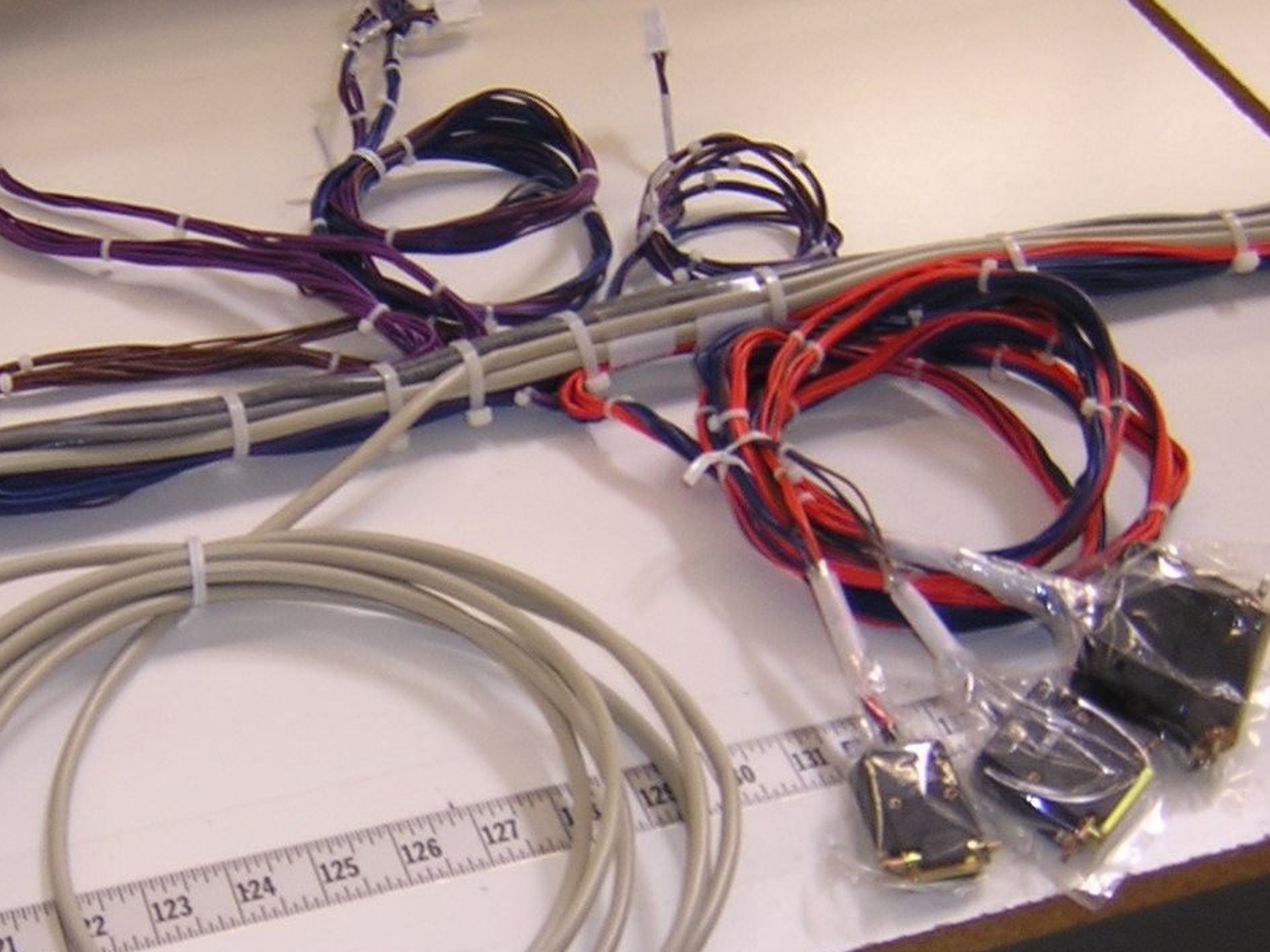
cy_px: 627
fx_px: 2238
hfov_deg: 31.4
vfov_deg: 23.9
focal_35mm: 61
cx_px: 393
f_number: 2.6
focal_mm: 4.7
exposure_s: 1/30
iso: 100
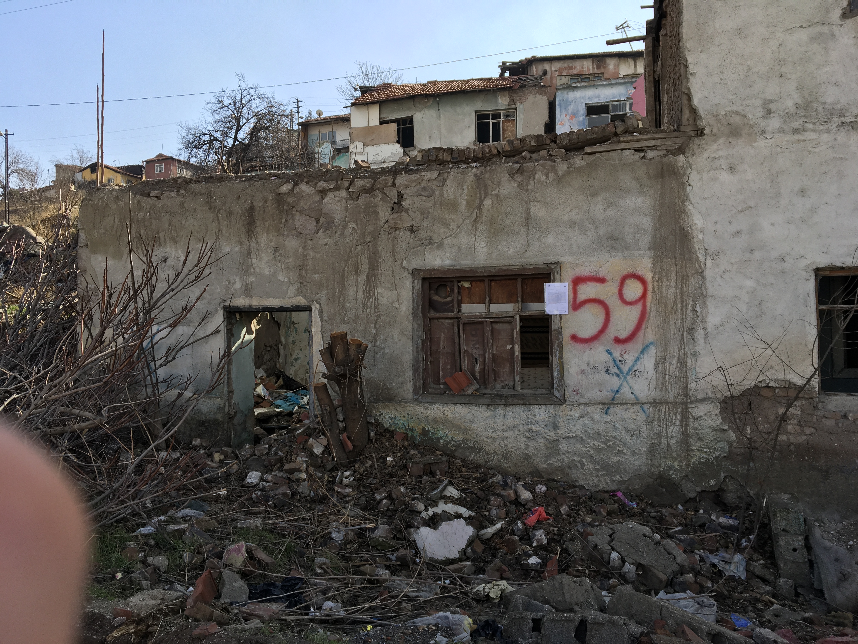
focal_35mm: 29
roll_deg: +0.4
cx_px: 429
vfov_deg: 48.2
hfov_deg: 61.7
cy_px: 322
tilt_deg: +3.0
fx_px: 719
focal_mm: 4.15
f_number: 2.2
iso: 25
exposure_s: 1/962
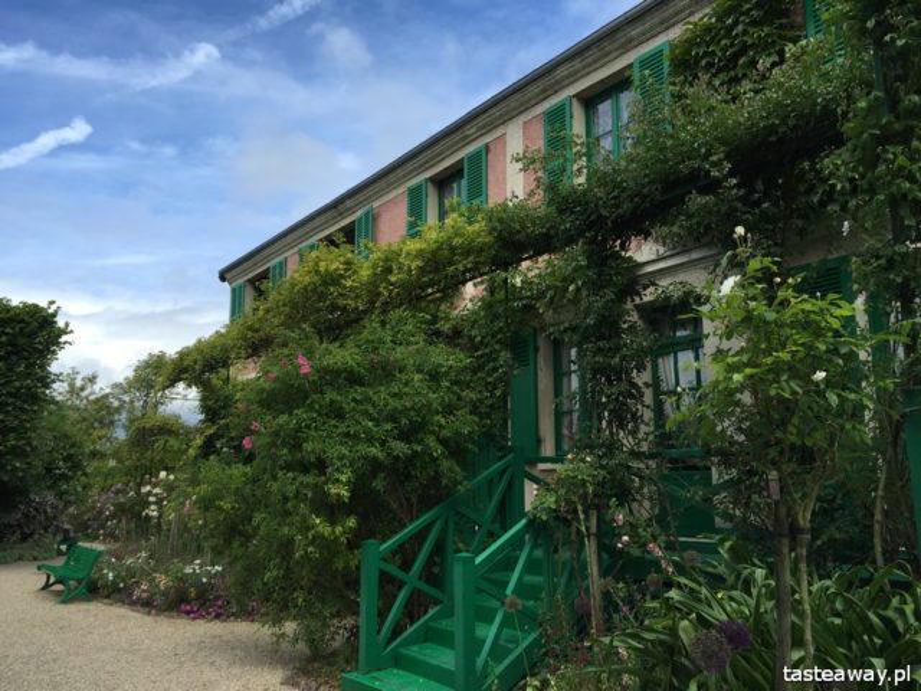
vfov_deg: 48.2
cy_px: 346
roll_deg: -0.1
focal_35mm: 29
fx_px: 772
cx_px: 460
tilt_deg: +10.9
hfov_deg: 61.7
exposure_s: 1/1721
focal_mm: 4.15
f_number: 2.2
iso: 32
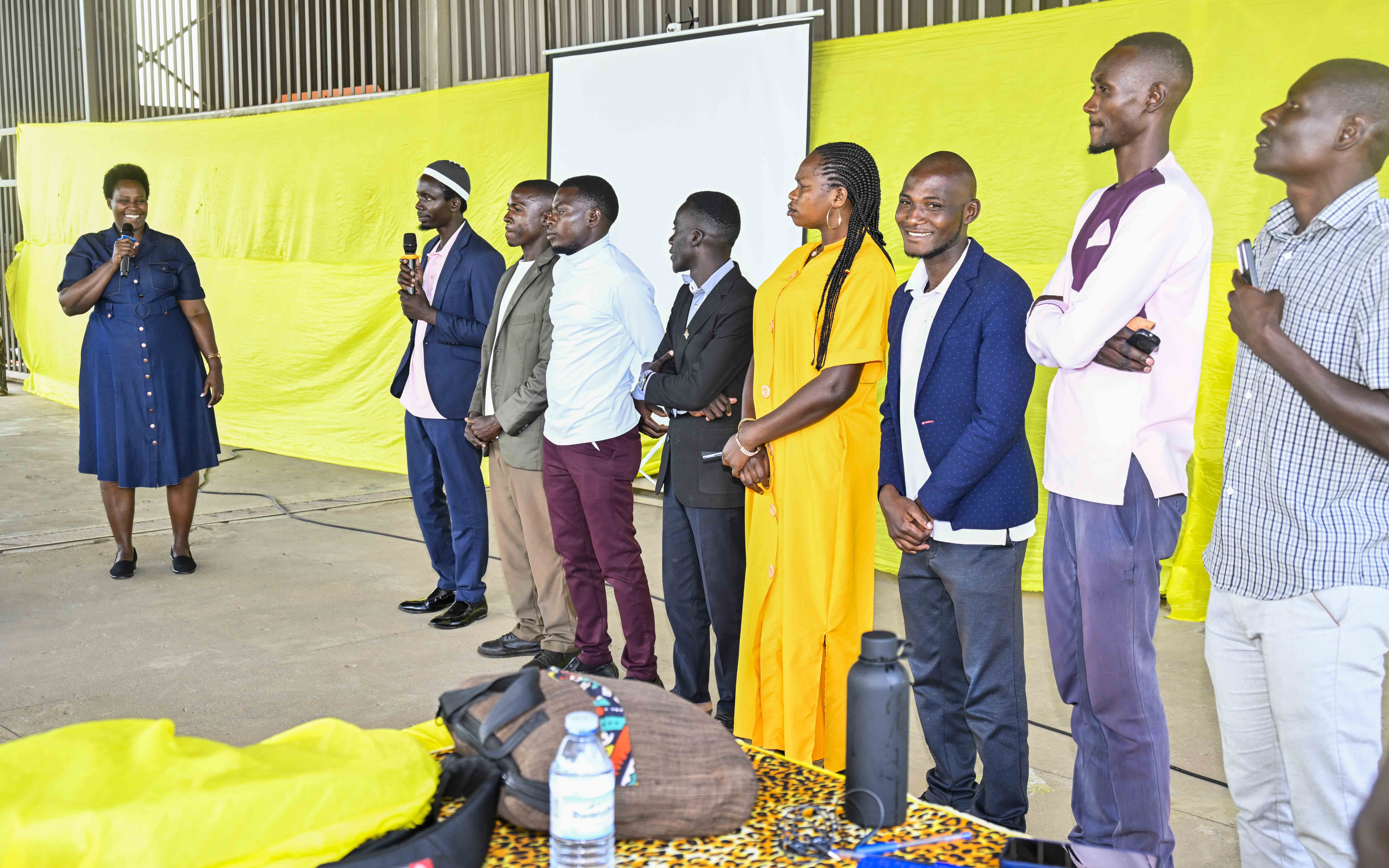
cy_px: 434
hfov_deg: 47.2
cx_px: 697
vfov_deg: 30.5
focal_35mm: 42
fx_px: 1590
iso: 900
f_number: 5
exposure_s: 1/320
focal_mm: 41
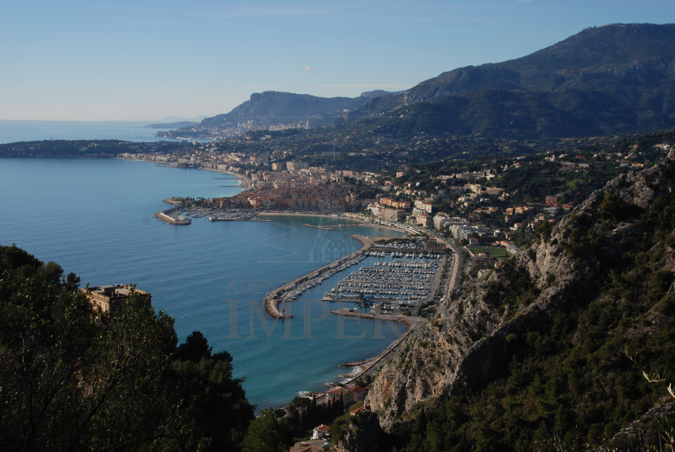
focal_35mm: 52
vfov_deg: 25.8
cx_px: 338
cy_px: 226
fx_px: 986
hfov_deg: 37.8
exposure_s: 1/320
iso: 100
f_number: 9
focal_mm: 35
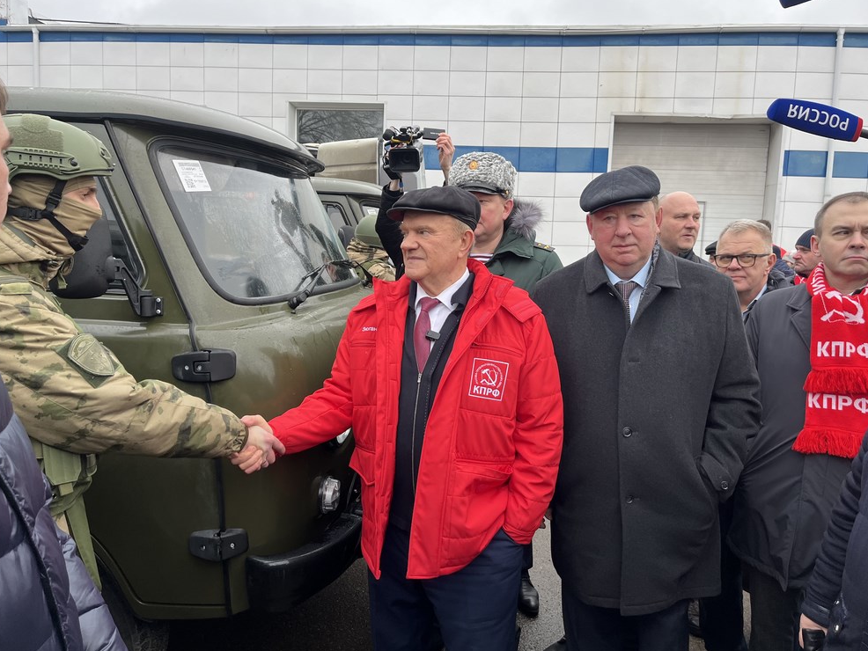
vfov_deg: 51.4
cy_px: 318
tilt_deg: -6.5
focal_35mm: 27
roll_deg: -2.0
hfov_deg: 65.3
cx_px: 438
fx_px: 677
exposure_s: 1/121
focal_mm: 5.1
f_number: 1.6
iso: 80
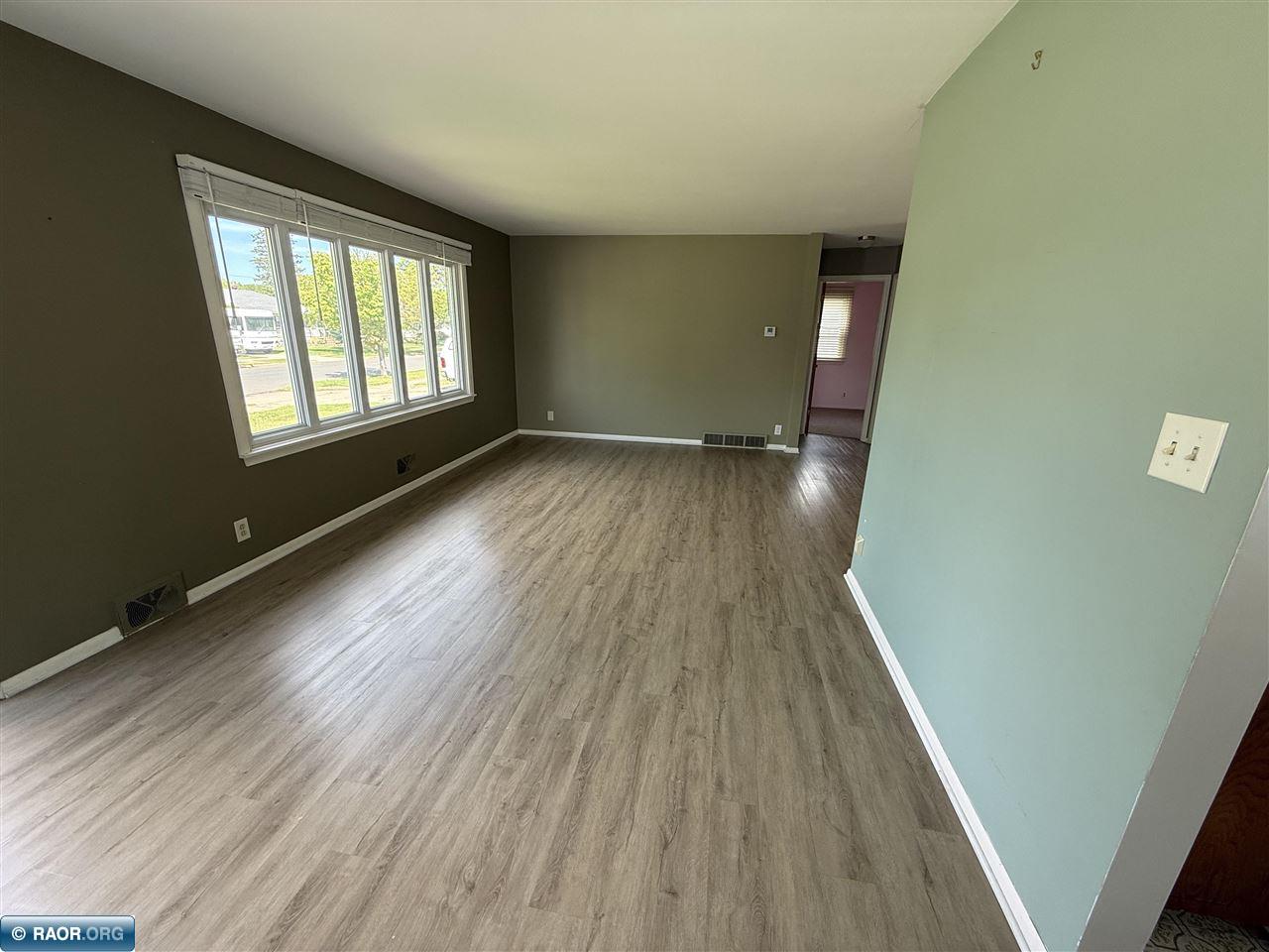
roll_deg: -0.8
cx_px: 634
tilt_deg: -16.2
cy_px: 476
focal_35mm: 14
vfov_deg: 85.7
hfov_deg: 102.1
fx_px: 513
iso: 80
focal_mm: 2.22
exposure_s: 1/99
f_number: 2.2
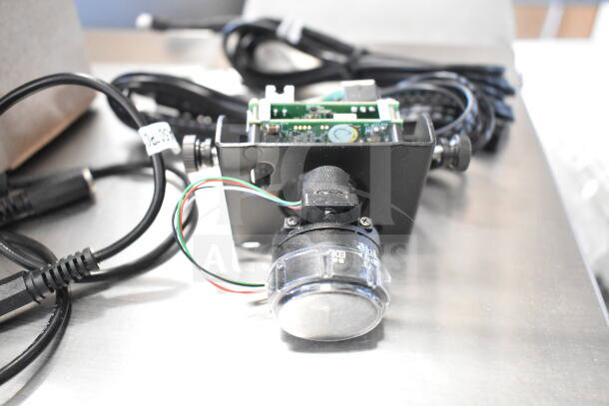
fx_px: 558
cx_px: 304
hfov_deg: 57.2
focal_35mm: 33
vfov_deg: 40.0
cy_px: 203
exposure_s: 1/30
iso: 8000
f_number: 3.8
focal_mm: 22
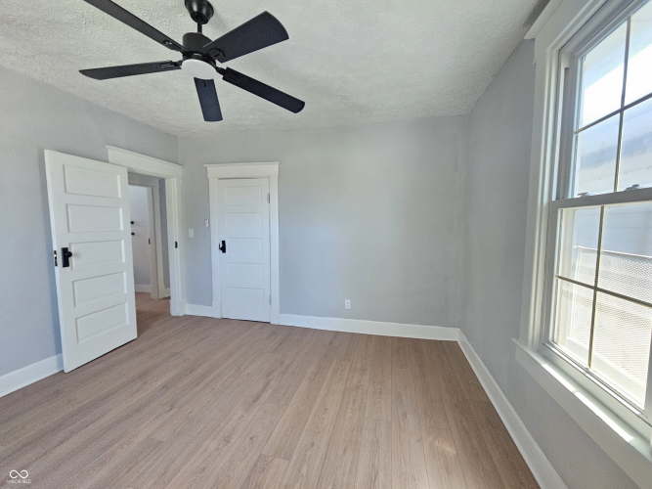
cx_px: 326
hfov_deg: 106.2
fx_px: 245
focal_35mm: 13
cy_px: 244
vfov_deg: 89.9
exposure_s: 1/100
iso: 500
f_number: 2.2
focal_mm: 2.2
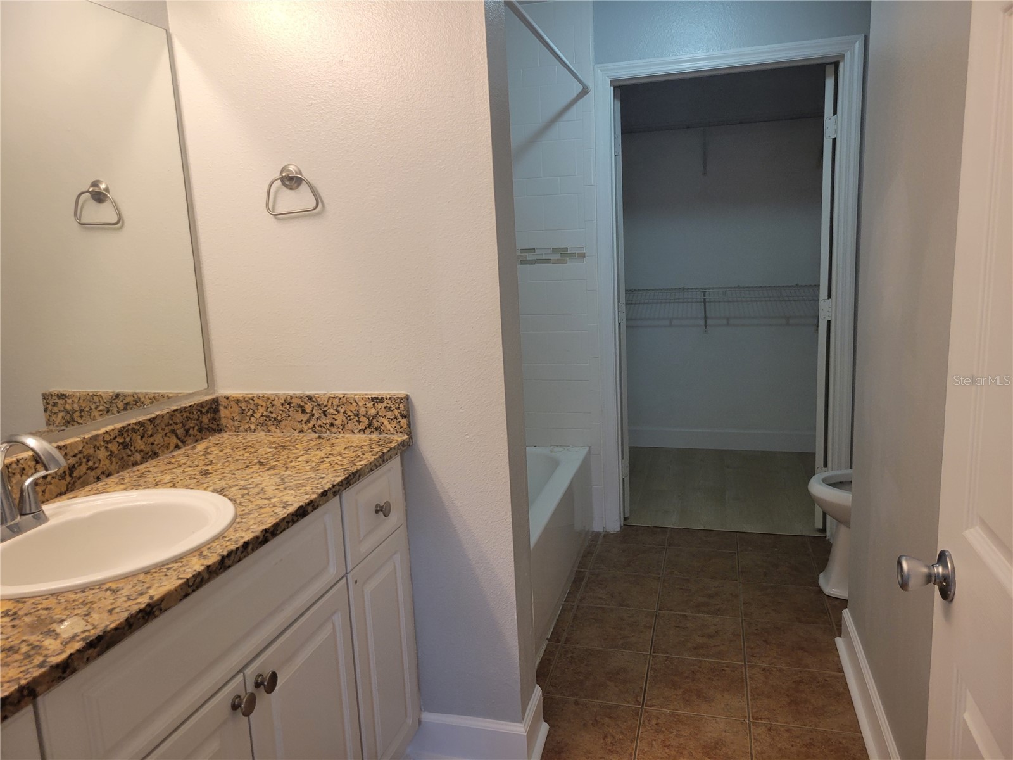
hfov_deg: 67.3
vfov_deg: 53.1
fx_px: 761
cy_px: 380
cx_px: 506
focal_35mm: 26
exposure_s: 1/120
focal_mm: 5.4
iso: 125
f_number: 1.8
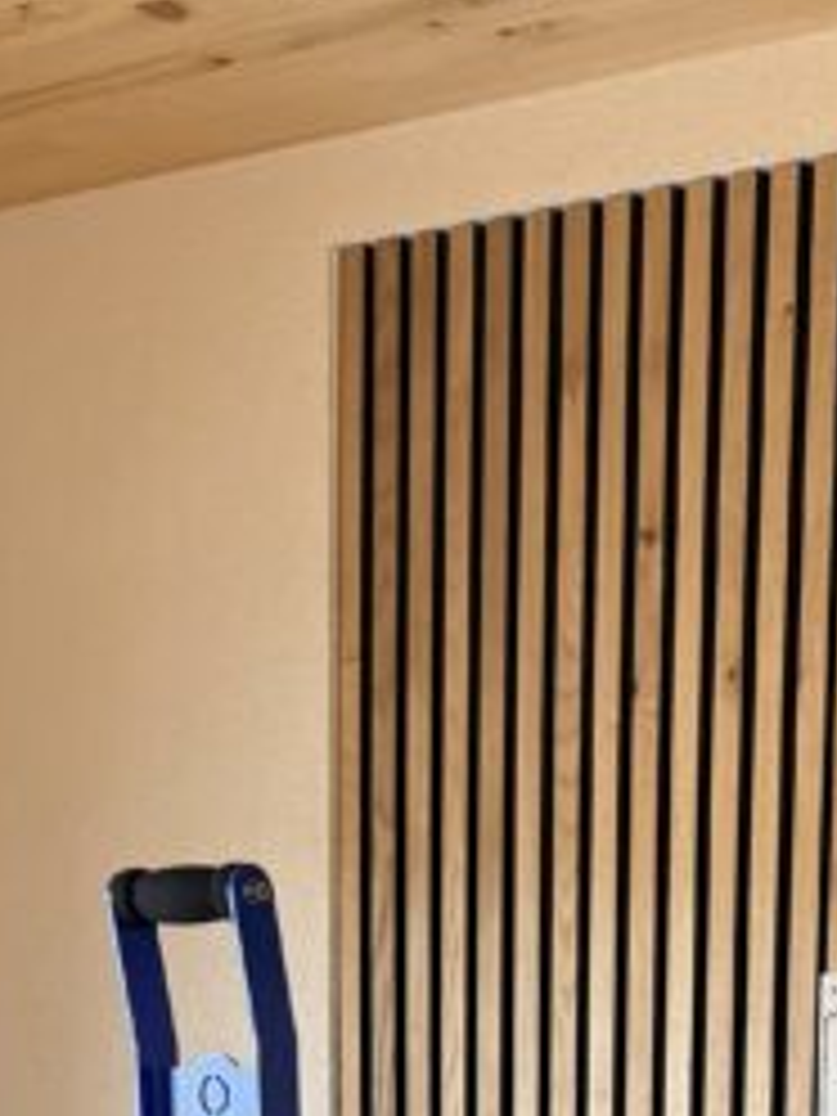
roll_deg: -2.1
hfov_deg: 14.5
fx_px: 3192
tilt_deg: -13.3
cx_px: 963
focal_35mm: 99
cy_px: 2061
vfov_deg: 16.4
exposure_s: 1/121
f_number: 1.78
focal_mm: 6.76
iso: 125
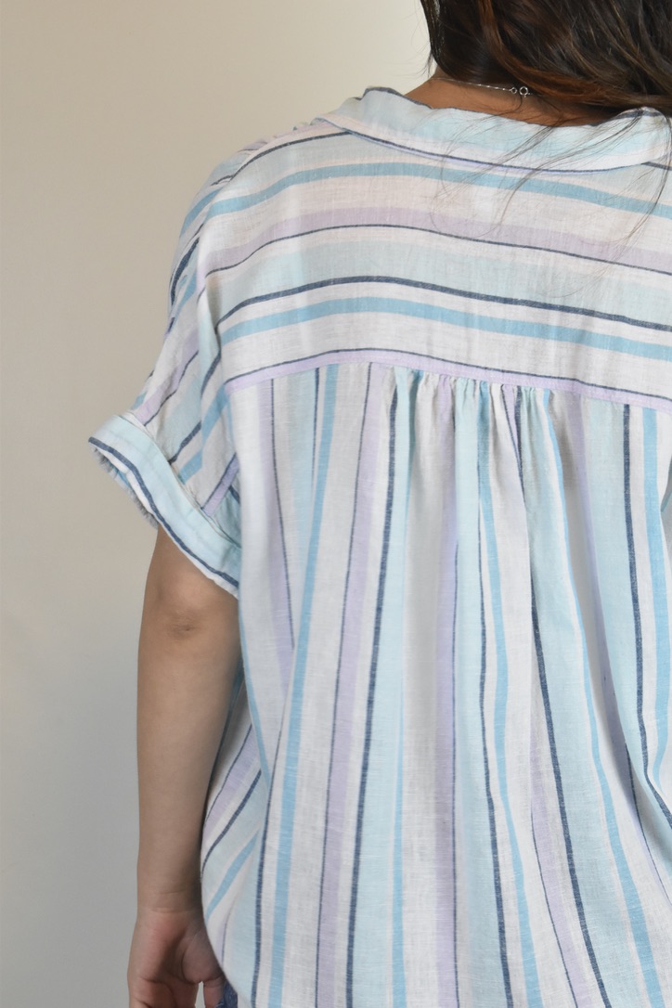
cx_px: 336
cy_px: 504
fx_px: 2184
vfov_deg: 26.0
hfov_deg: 17.5
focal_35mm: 78
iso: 1600
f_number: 18
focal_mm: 52
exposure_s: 1/40
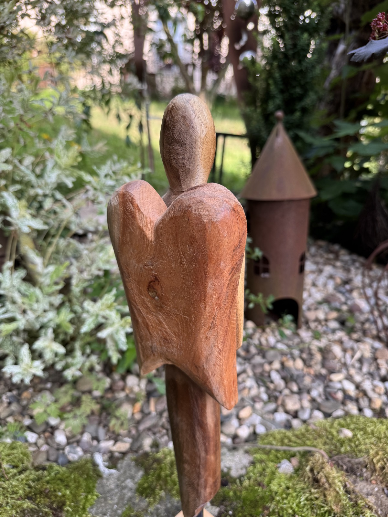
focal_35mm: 24
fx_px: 359
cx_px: 194
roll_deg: -0.8
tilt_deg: -17.2
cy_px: 258
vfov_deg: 71.6
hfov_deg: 56.8
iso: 80
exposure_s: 1/338
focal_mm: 6.76
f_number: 1.78
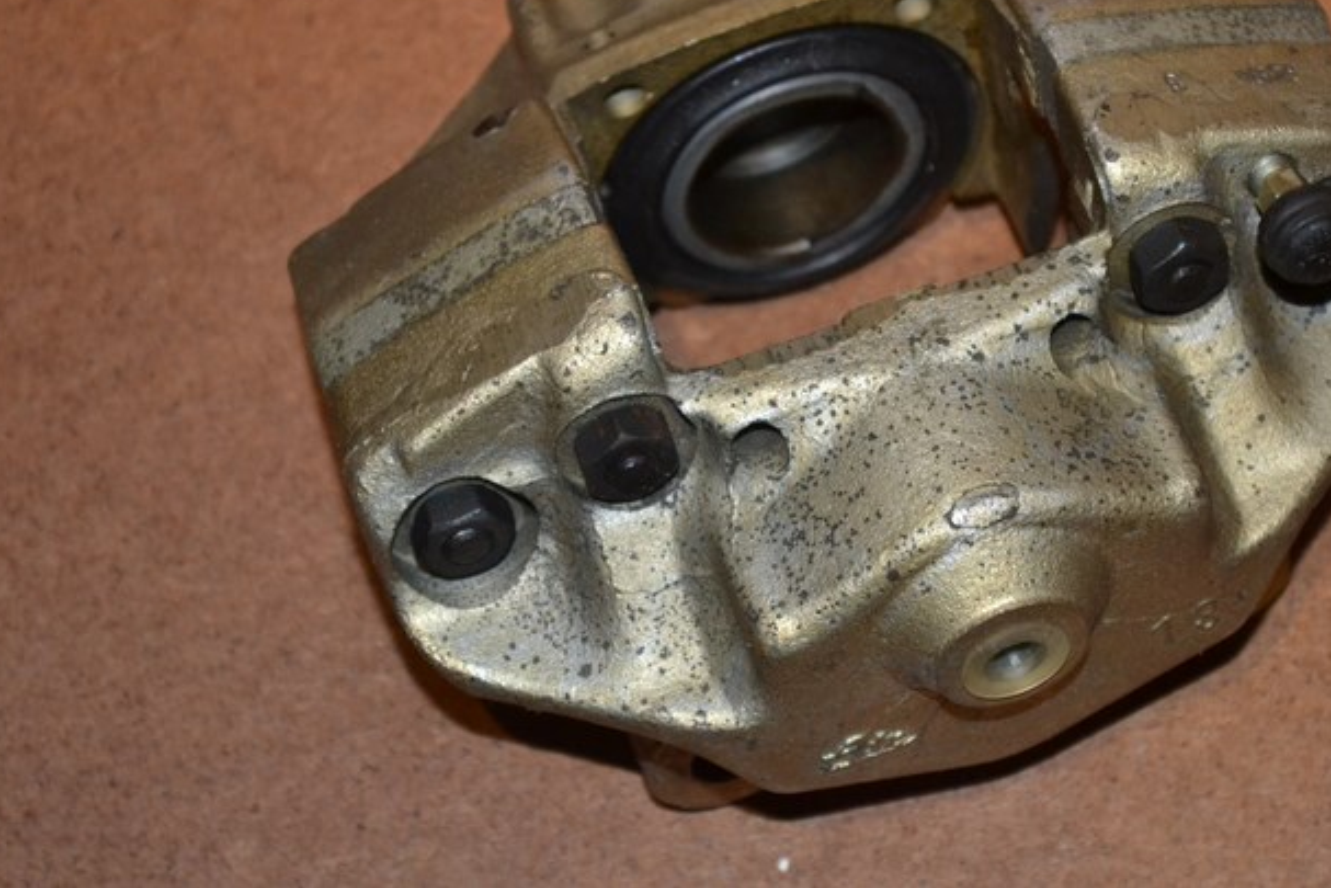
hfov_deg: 18.8
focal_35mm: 109
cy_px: 306
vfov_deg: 12.6
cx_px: 778
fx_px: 4018
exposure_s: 1/60
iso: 2000
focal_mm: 55
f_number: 5.6
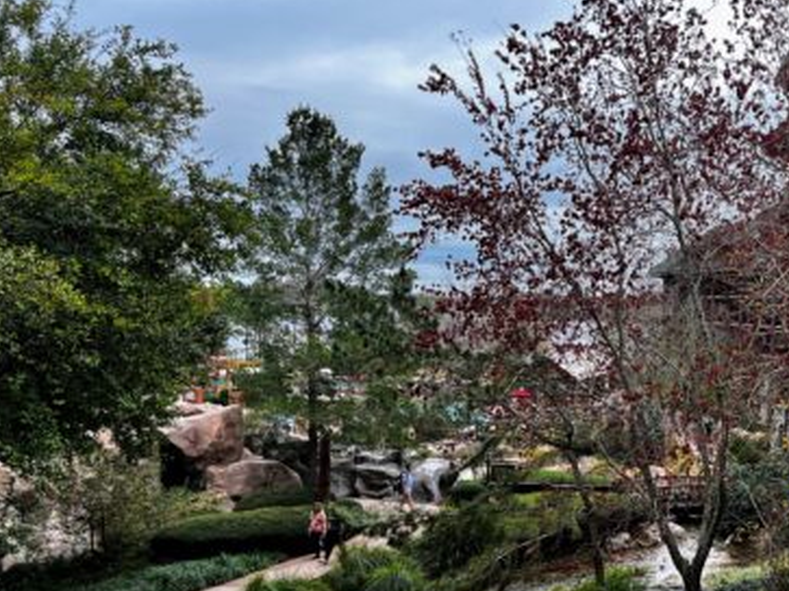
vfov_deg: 33.2
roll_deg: -0.7
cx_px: 635
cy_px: 408
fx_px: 980
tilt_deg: -6.5
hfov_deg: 41.9
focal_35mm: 43
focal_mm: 5.7
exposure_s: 1/894
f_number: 1.5
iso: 50
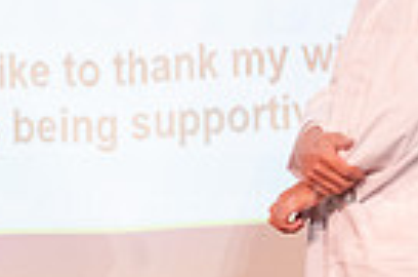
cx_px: -212
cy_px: 269
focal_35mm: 428
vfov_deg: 3.2
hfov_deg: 4.8
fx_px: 4958
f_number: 3.2
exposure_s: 1/200
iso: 4000
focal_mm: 100
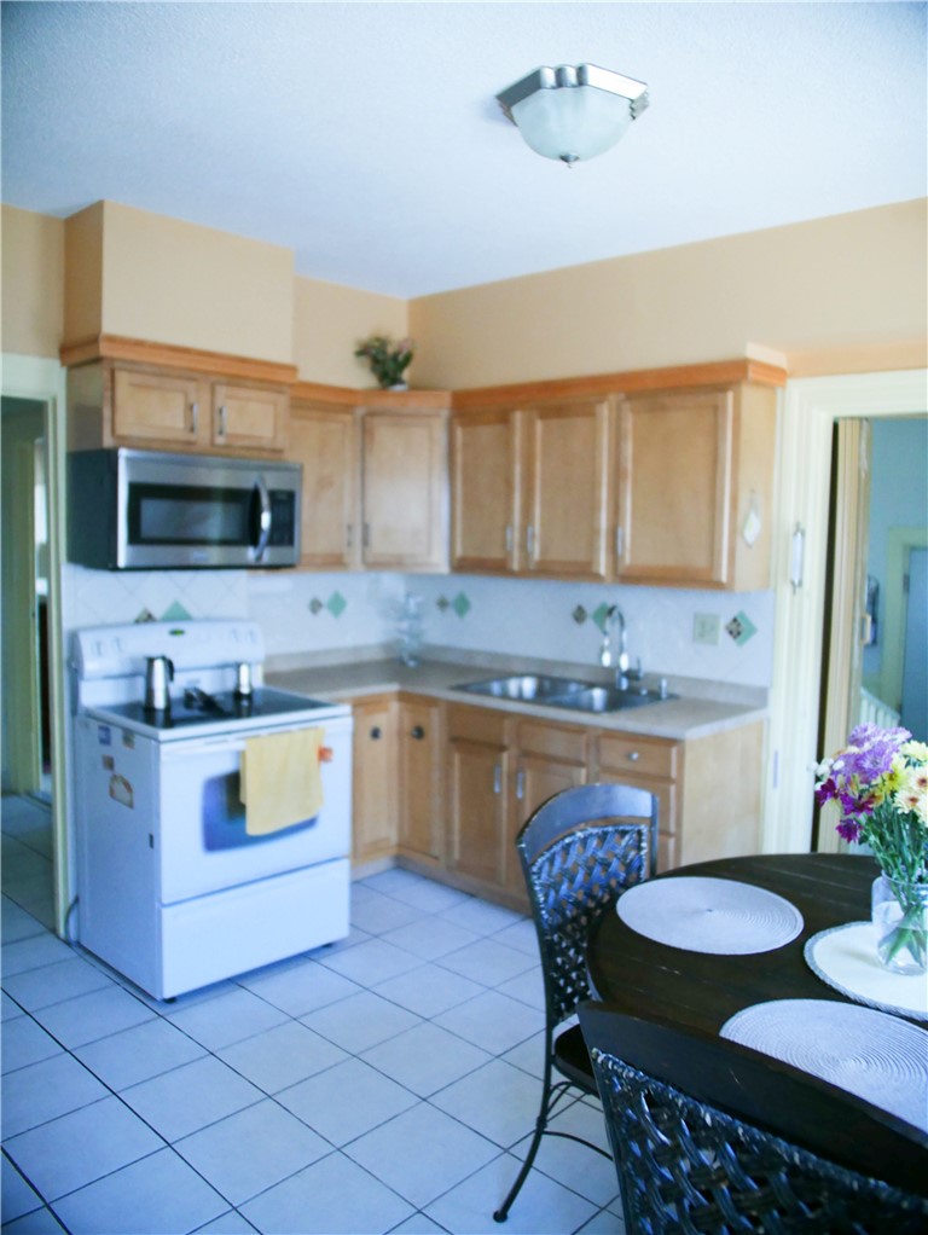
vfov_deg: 67.3
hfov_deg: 53.1
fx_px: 928
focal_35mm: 26
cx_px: 464
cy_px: 618
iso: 400
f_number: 1.4
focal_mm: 13
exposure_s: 1/80
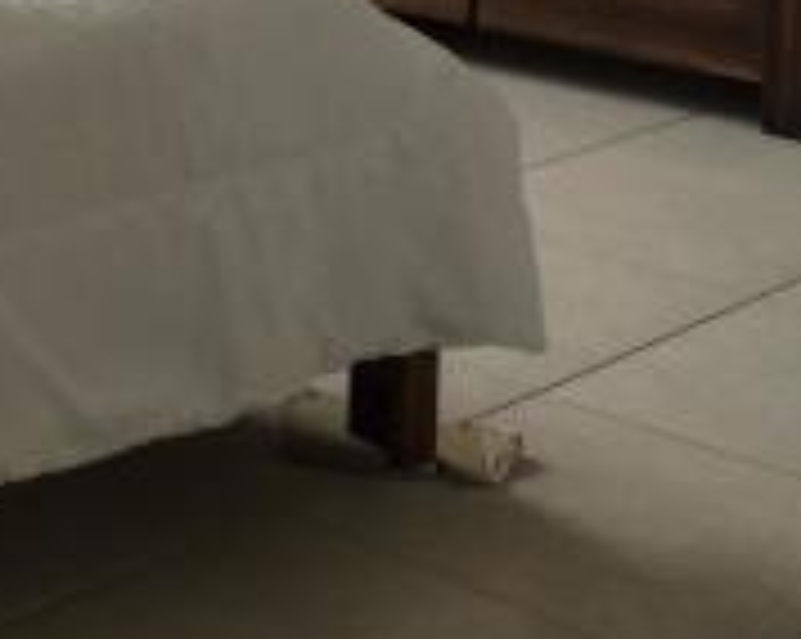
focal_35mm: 102
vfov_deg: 14.5
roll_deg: +1.6
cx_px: -392
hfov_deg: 17.1
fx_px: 2415
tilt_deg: -7.5
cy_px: -166
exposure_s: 1/120
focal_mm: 4.15
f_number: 2.2
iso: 32
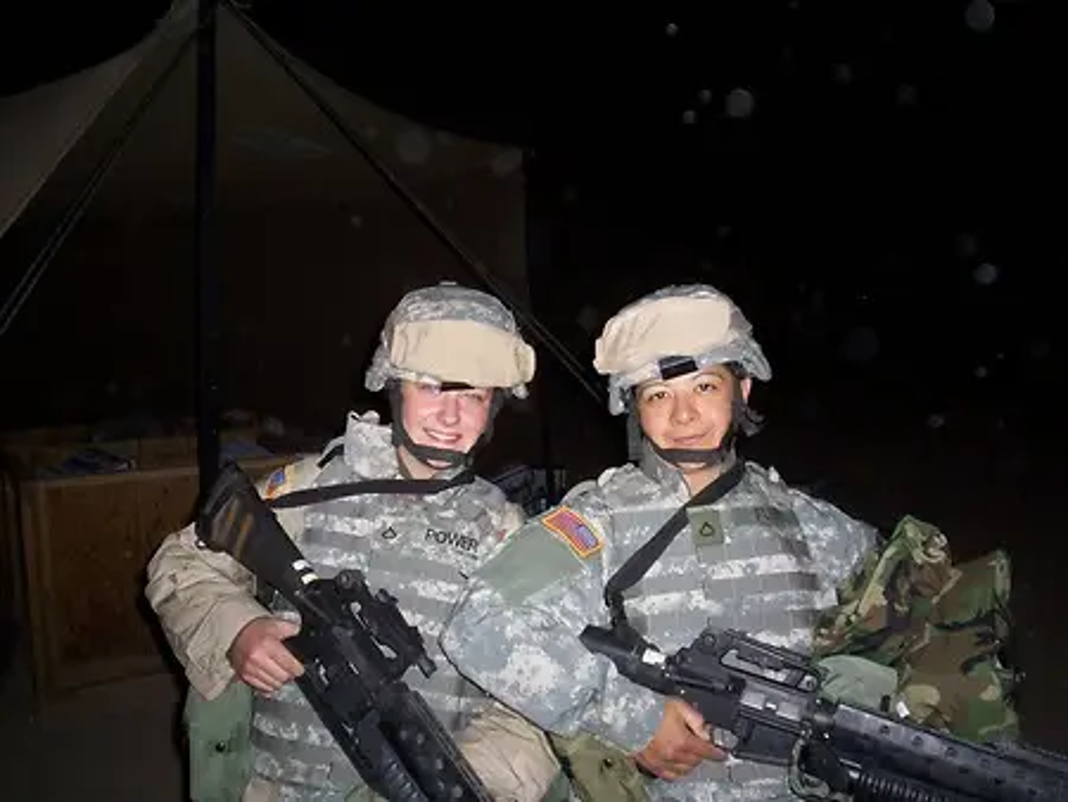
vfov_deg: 39.7
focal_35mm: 36
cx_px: 534
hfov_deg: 51.3
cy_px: 401
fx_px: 1111
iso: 140
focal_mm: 5.9
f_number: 4.5
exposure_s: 1/64
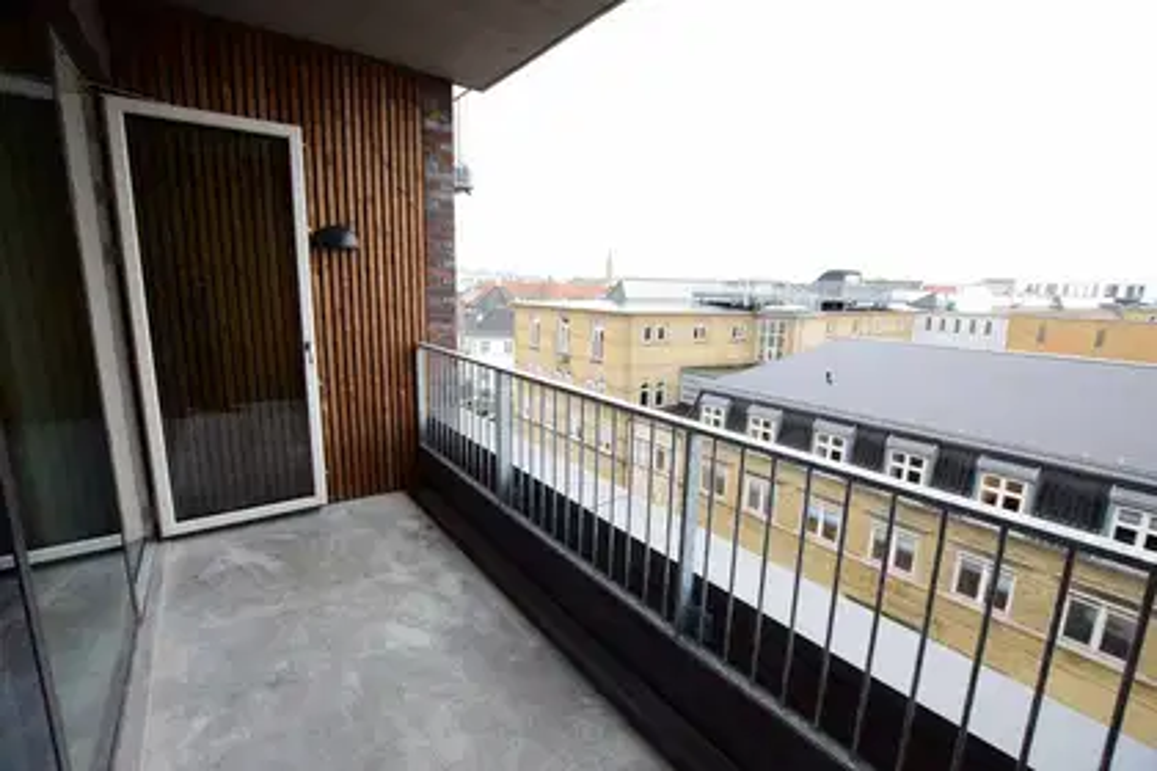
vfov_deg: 77.3
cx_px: 578
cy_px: 386
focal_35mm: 15
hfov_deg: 100.4
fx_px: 482
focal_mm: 10
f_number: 5
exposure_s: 1/60
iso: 100
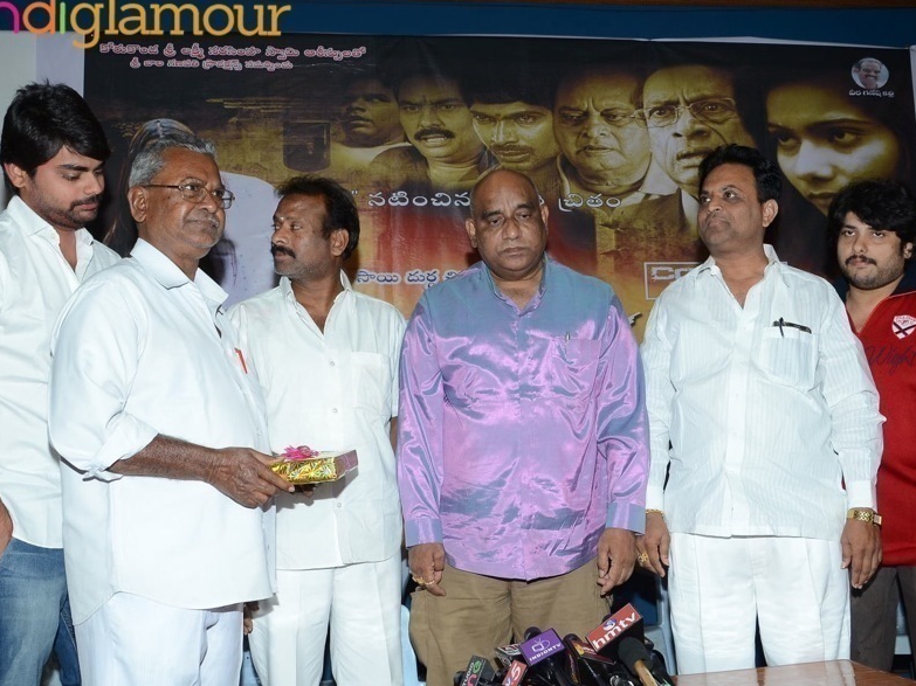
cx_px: 469
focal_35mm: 39
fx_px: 1022
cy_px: 362
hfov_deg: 48.3
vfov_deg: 37.1
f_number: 5.6
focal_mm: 21
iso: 500
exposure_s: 1/125
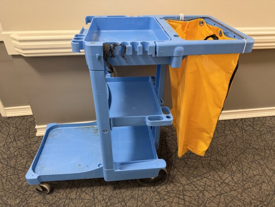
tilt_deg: -35.8
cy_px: 104
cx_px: 138
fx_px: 191
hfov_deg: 71.6
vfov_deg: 56.8
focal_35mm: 24
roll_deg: -1.1
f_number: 1.78
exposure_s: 1/60
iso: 500
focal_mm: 6.76
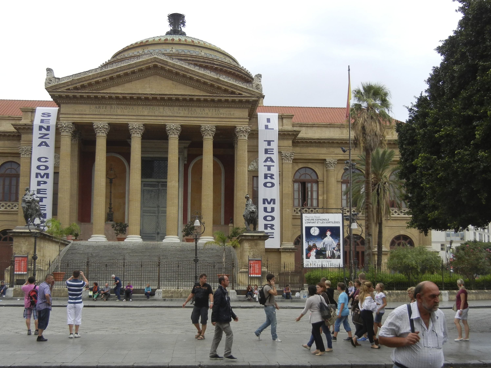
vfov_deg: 35.7
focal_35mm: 40
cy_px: 235
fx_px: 567
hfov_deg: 46.7
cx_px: 223
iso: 160
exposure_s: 1/472
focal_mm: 5.4
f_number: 3.5
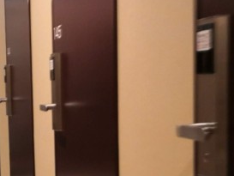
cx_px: -26
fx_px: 602
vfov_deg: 16.4
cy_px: 164
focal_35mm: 89
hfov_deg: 20.9
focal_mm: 3.95
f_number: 1.6
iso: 320
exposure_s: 1/30
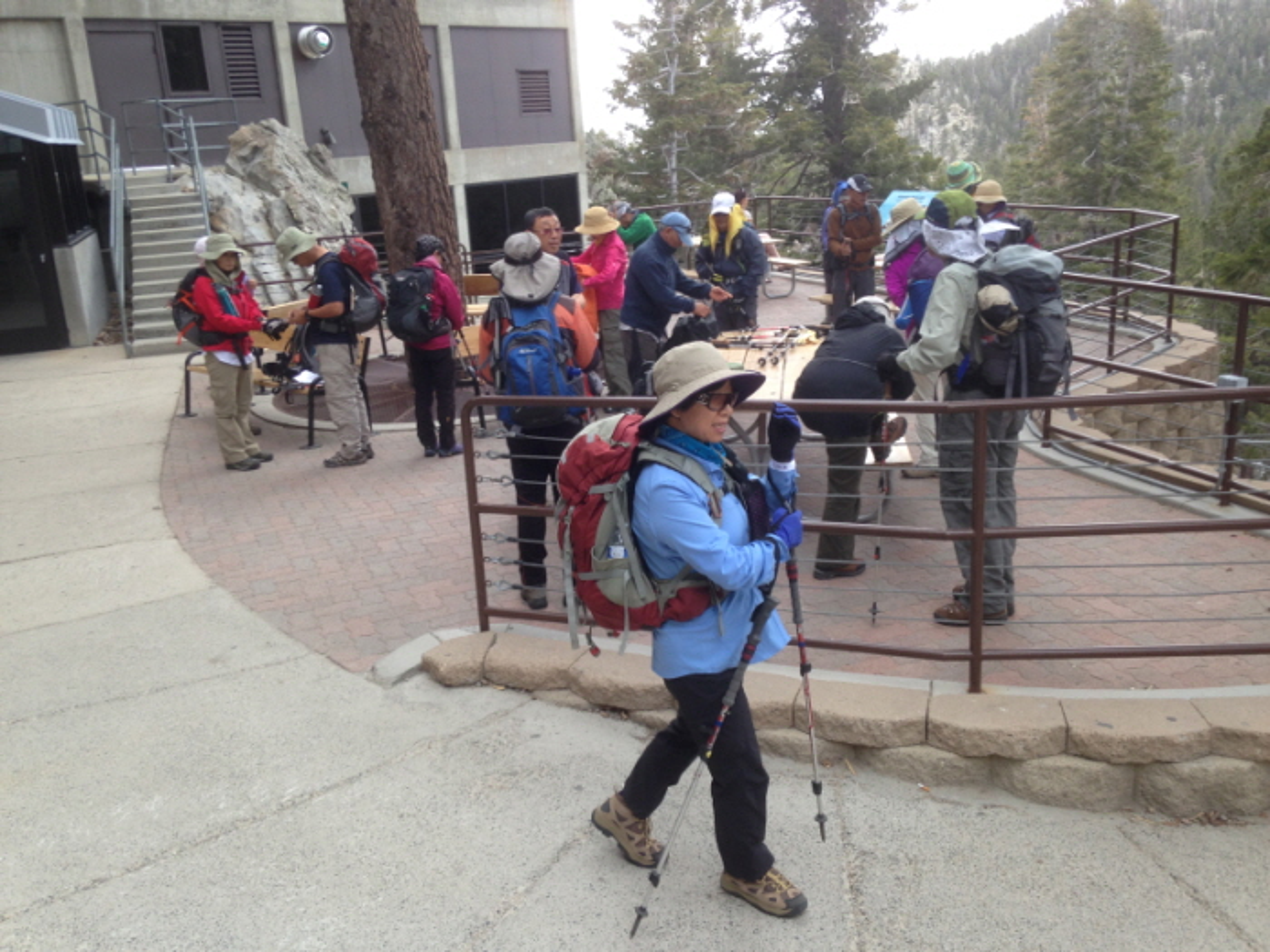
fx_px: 1211
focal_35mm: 33
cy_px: 476
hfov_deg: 55.4
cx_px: 635
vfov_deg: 42.9
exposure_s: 1/145
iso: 50
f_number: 2.4
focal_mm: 4.12
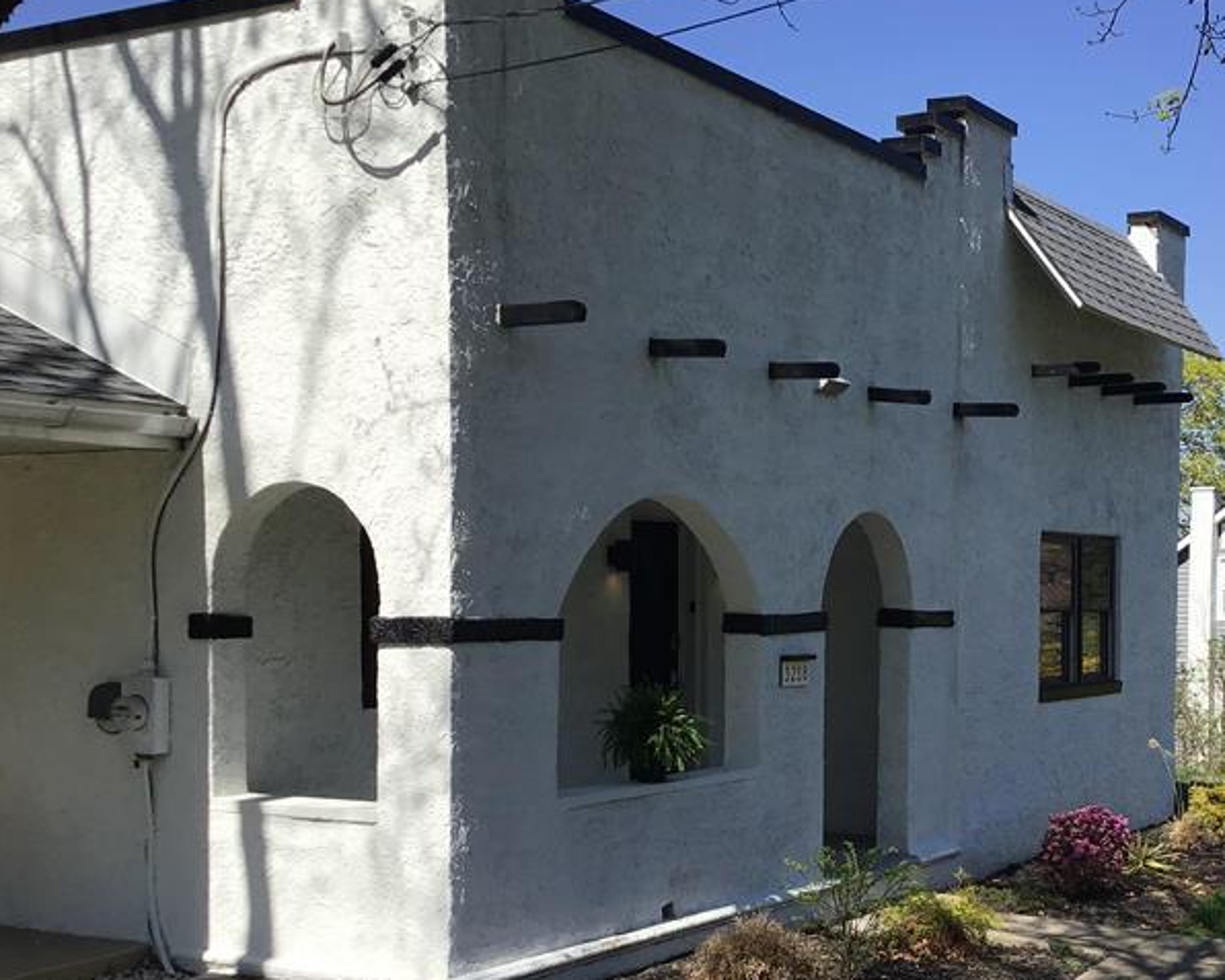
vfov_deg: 28.9
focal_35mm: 52
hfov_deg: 35.5
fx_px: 1886
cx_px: 851
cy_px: 666
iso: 25
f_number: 2.4
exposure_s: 1/1508
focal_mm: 3.3
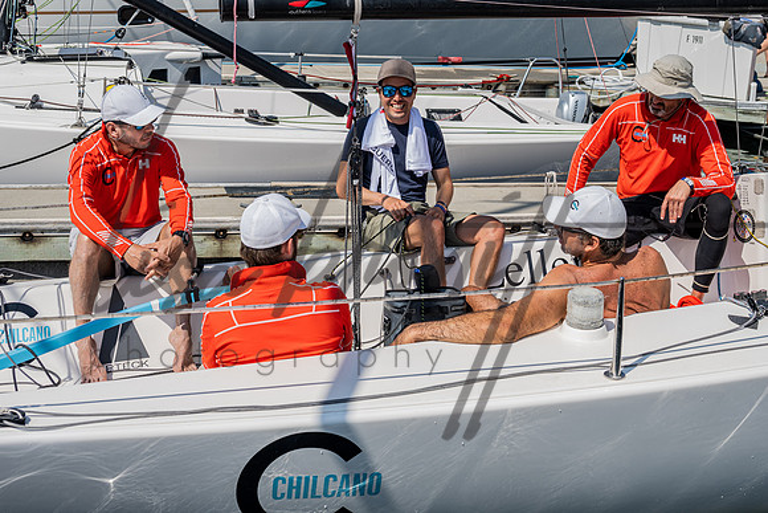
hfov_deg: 35.4
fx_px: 1202
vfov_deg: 24.0
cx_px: 405
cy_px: 169
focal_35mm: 56
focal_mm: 42
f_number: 6.3
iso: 125
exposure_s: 1/640
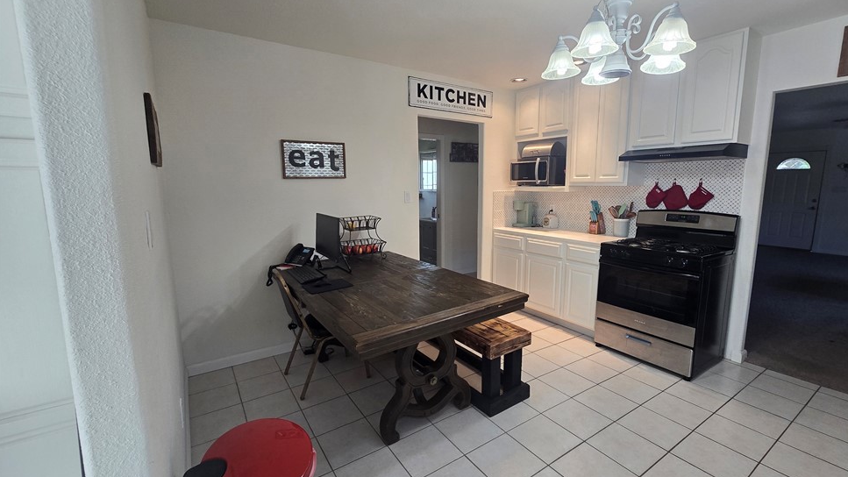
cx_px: 444
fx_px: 337
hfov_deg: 102.9
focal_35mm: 15
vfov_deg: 70.5
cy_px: 242
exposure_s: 1/60
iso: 100
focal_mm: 2.2
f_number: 2.2
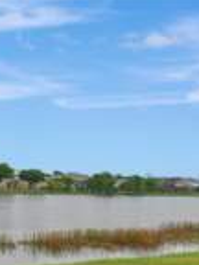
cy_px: 287
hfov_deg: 25.4
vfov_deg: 36.1
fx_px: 345
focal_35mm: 45
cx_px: -88
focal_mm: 14
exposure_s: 1/250
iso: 50
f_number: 4
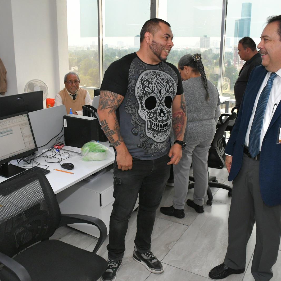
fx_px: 321
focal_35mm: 35
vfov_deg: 47.2
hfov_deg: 47.2
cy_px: 138
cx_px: 129
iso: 2000
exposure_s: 1/250
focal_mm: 18
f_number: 6.3
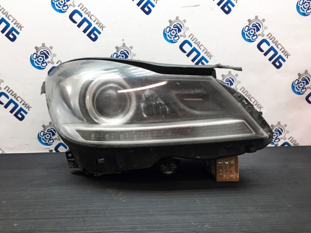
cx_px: 156
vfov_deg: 48.2
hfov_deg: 61.7
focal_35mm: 29
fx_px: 261
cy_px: 116
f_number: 2.2
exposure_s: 1/35
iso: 32
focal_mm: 4.15
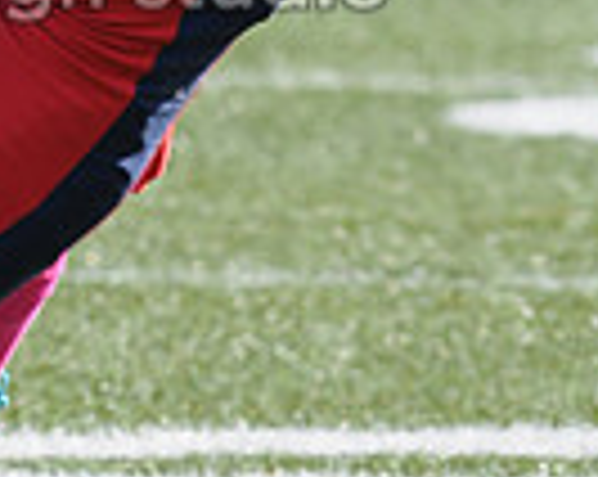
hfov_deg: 1.1
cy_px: -234
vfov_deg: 0.8
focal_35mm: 1842
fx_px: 32553
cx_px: -232
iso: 200
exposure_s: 1/500
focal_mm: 300
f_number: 5.6
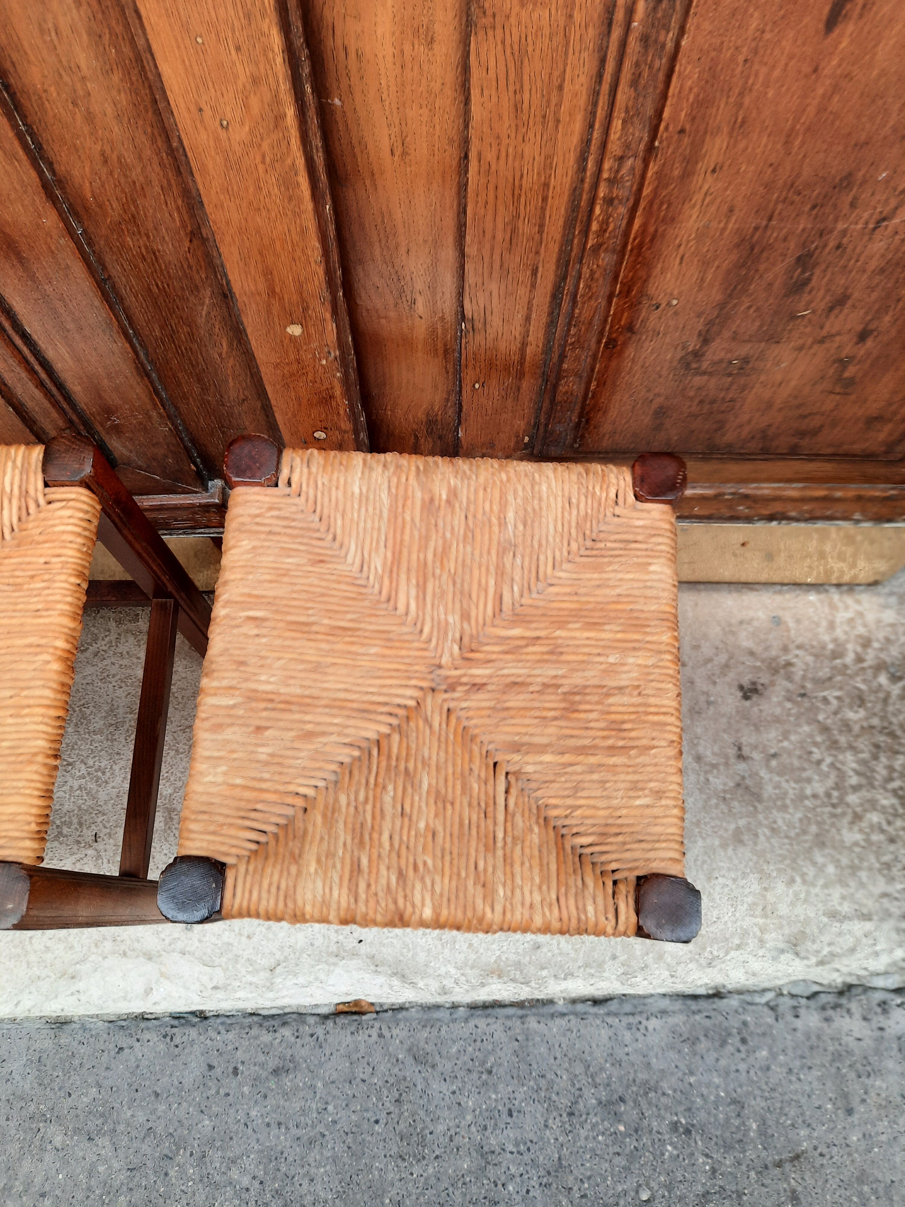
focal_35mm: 25
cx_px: 452
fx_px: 871
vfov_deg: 69.4
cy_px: 604
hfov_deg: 54.9
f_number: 2
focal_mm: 4.6
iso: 40
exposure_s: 1/100
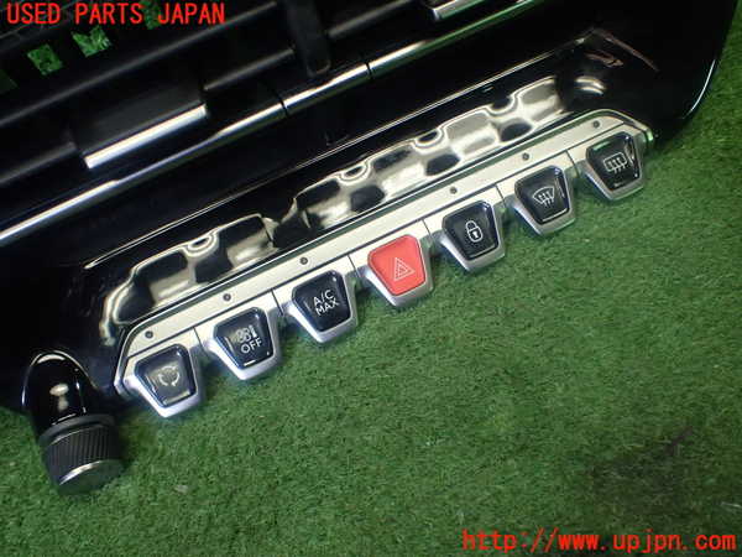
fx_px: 643
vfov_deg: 46.8
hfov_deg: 60.0
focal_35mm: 30
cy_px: 278
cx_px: 371
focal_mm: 5.4
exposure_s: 1/125
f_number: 2.3
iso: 320
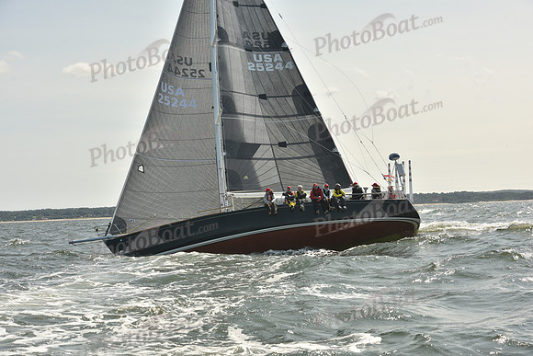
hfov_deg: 28.8
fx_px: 1037
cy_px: 178
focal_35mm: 70
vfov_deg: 19.5
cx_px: 266
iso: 250
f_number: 9
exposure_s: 1/800
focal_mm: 70
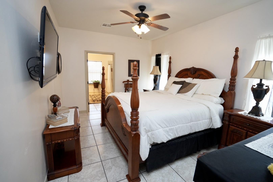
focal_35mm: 16
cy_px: 91
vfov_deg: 73.8
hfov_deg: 96.7
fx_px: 121
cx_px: 136
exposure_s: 1/160
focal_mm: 16
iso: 3200
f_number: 4
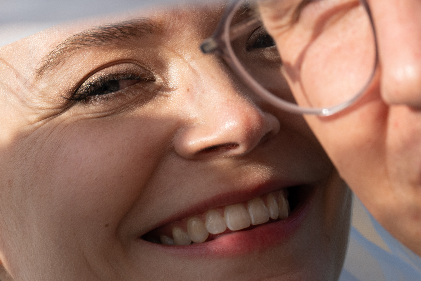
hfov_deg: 8.4
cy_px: 35
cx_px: 431
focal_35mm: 245
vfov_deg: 5.6
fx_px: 2865
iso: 100
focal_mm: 85
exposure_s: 1/250
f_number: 8
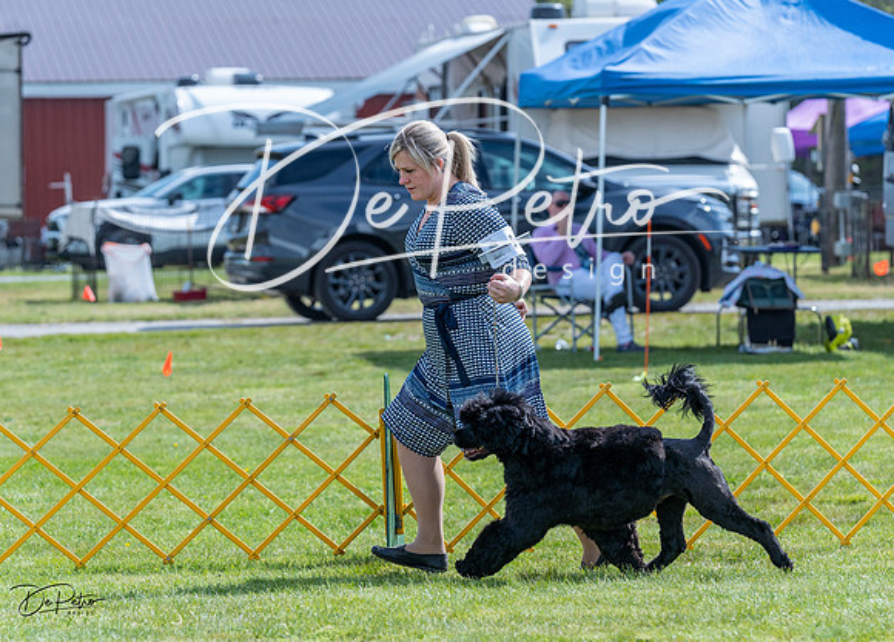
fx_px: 4803
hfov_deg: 10.6
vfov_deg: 7.7
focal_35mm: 189
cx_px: 446
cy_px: 289
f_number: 5
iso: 400
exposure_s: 1/1600
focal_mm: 152
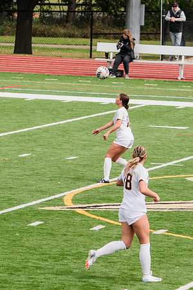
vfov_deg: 5.3
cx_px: 104
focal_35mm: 392
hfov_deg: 3.5
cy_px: 137
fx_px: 3149
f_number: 5.6
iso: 400
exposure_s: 1/1600
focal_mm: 200
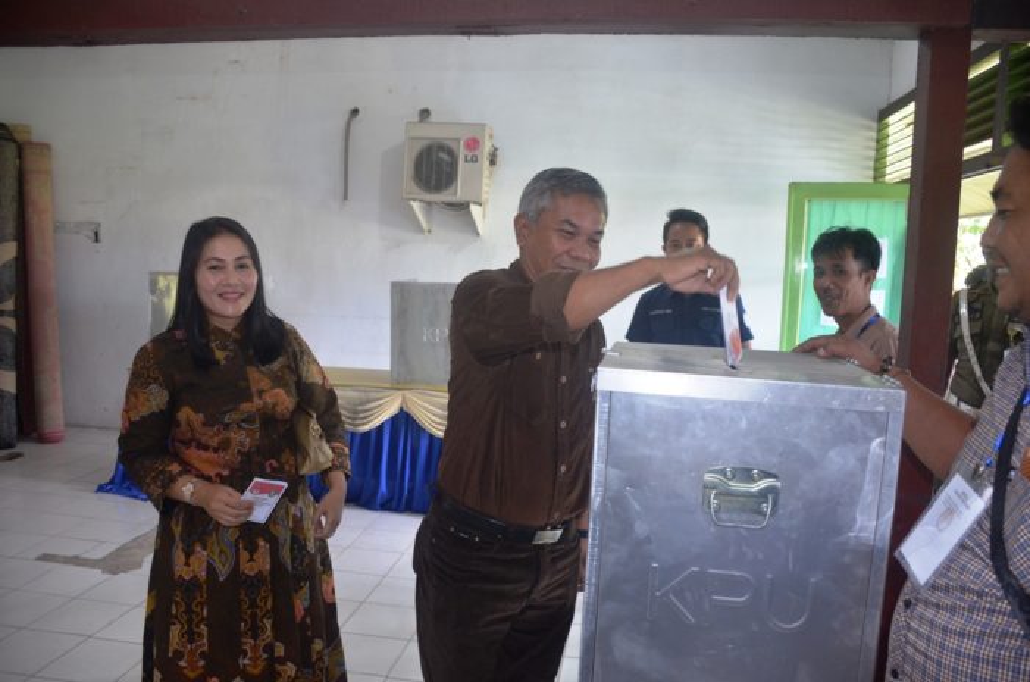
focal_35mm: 27
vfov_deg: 47.7
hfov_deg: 67.5
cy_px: 341
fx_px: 771
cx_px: 515
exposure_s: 1/60
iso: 800
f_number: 3.5
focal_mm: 18
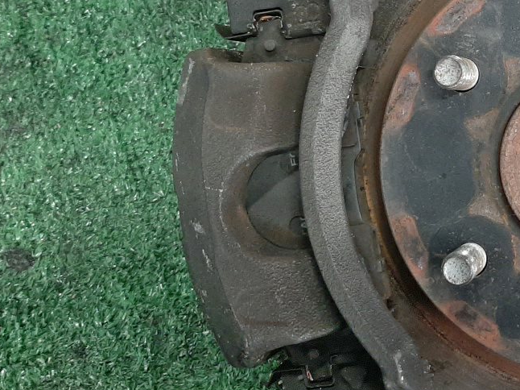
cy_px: 125
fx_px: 871
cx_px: 576
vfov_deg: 25.1
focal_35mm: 58
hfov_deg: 29.8
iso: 231
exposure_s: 1/50
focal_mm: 3.93
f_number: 1.7
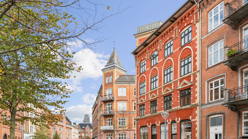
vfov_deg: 41.3
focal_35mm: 28
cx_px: 125
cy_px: 84
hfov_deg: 67.9
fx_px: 184
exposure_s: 1/500
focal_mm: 26
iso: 1000
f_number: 10
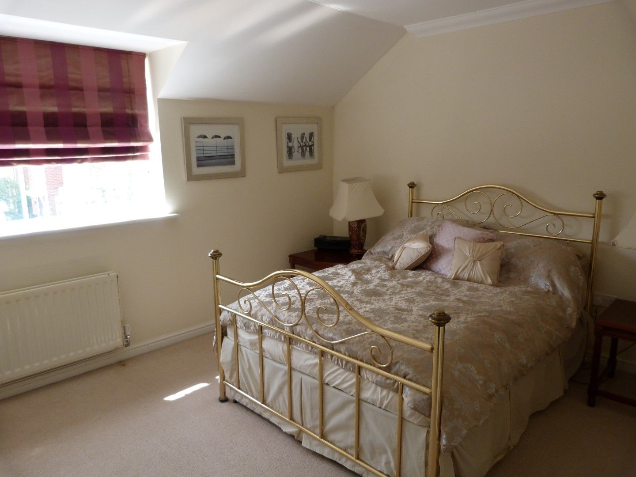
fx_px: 459
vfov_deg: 54.9
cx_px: 318
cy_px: 238
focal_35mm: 25
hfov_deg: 69.4
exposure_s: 1/60
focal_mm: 4.5
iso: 100
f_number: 2.8
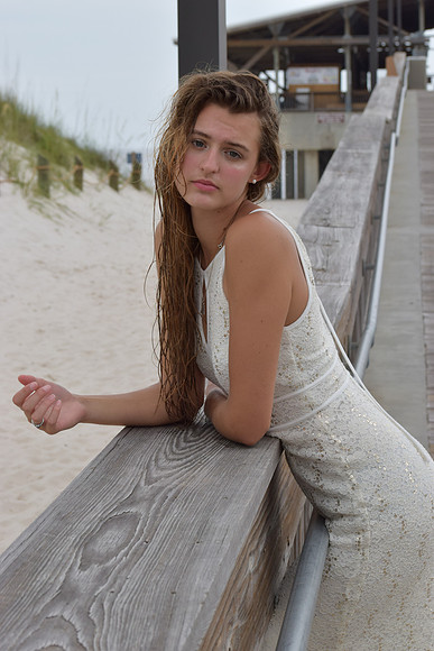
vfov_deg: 24.6
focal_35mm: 82
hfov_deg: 16.6
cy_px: 326
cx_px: 217
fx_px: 1491
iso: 200
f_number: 8
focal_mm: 55
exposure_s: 1/250
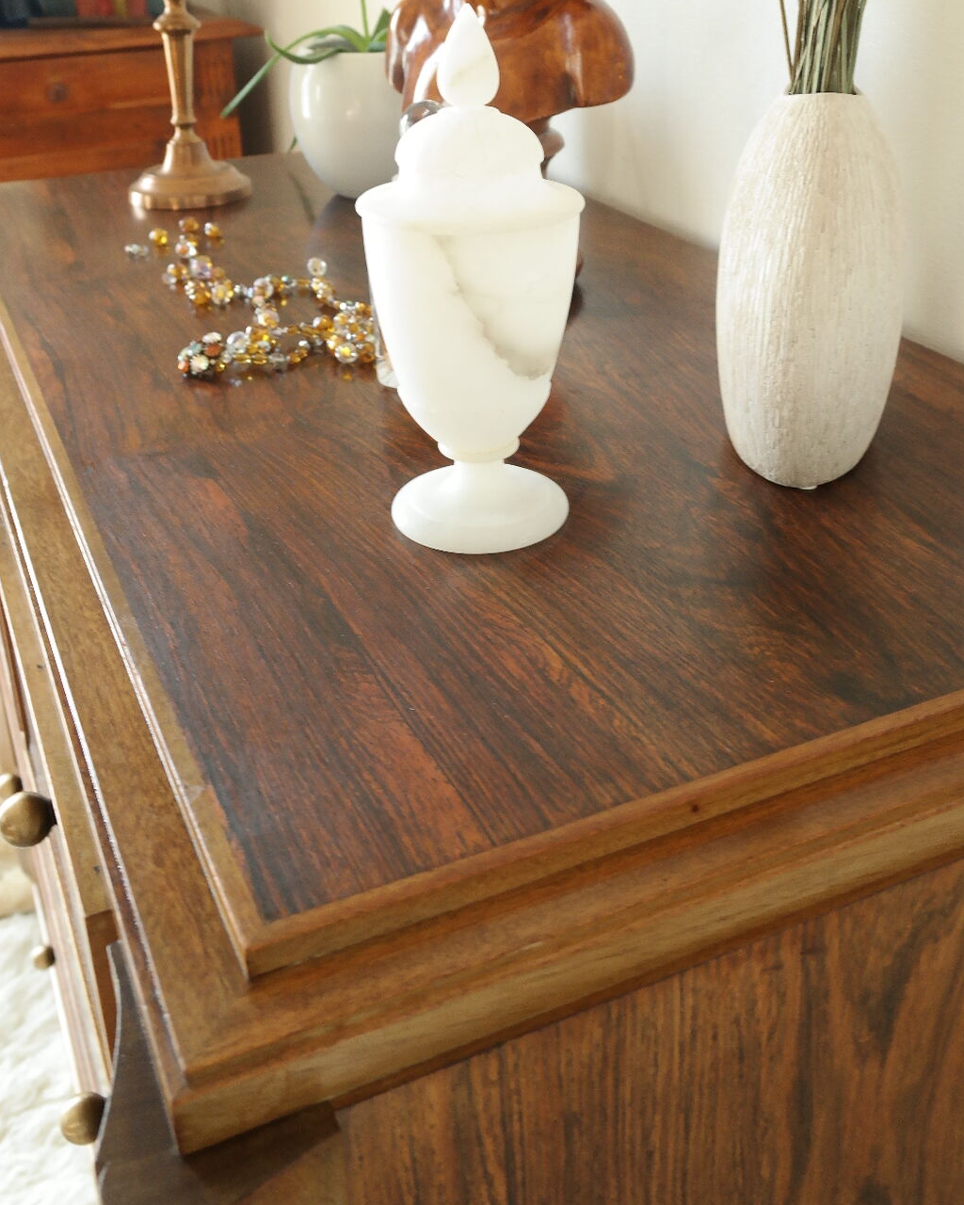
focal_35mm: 38
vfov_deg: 47.1
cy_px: 395
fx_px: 1355
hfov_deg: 39.1
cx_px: 536
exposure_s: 1/25
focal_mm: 20
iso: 800
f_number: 5.6
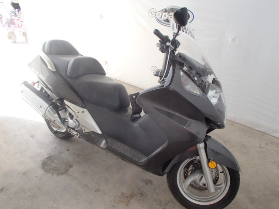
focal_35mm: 28
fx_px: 226
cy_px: 104
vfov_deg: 49.7
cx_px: 140
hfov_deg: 63.4
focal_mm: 5
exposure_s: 1/125
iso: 100
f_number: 3.9
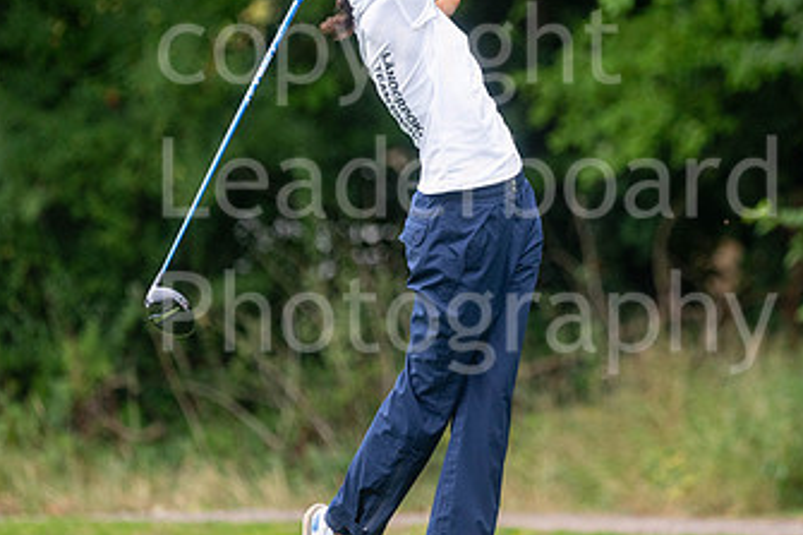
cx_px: 472
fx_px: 11593
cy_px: 200
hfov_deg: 4.0
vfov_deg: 2.6
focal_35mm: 520
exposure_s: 1/1250
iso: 500
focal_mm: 300
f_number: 4
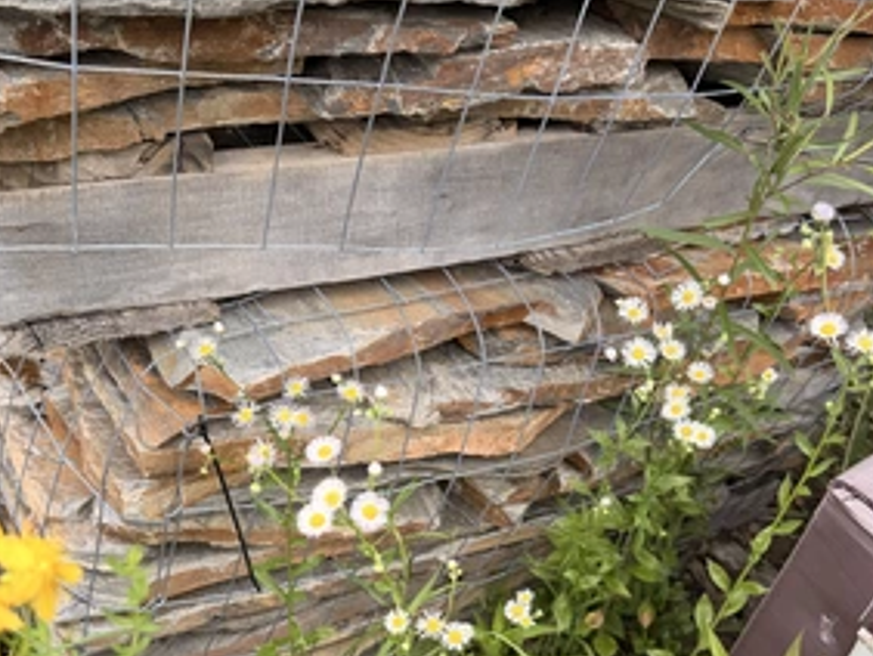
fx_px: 858
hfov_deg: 53.7
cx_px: 375
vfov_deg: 41.4
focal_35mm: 34
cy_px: 433
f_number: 1.78
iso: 80
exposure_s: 1/580
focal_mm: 6.76
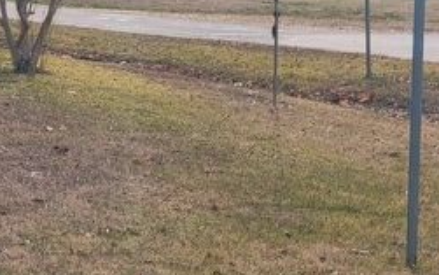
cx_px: -229
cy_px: -54
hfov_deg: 20.1
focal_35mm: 88
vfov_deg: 14.4
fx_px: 1053
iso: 40
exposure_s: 1/1418
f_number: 1.8
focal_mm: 5.4
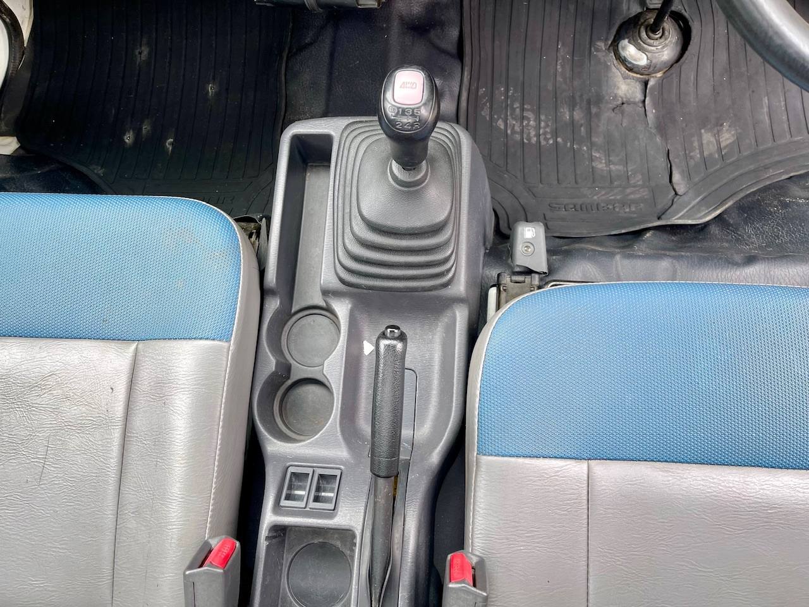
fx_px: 584
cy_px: 304
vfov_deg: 54.9
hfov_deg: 69.4
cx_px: 404
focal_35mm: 25
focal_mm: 5.1
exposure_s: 1/121
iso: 64
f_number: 1.6
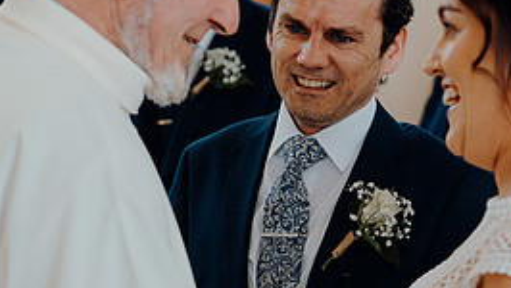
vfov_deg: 7.6
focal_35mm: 160
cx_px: 296
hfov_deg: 13.4
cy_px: 97
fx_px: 2169
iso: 500
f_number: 2.8
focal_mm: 70
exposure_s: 1/200
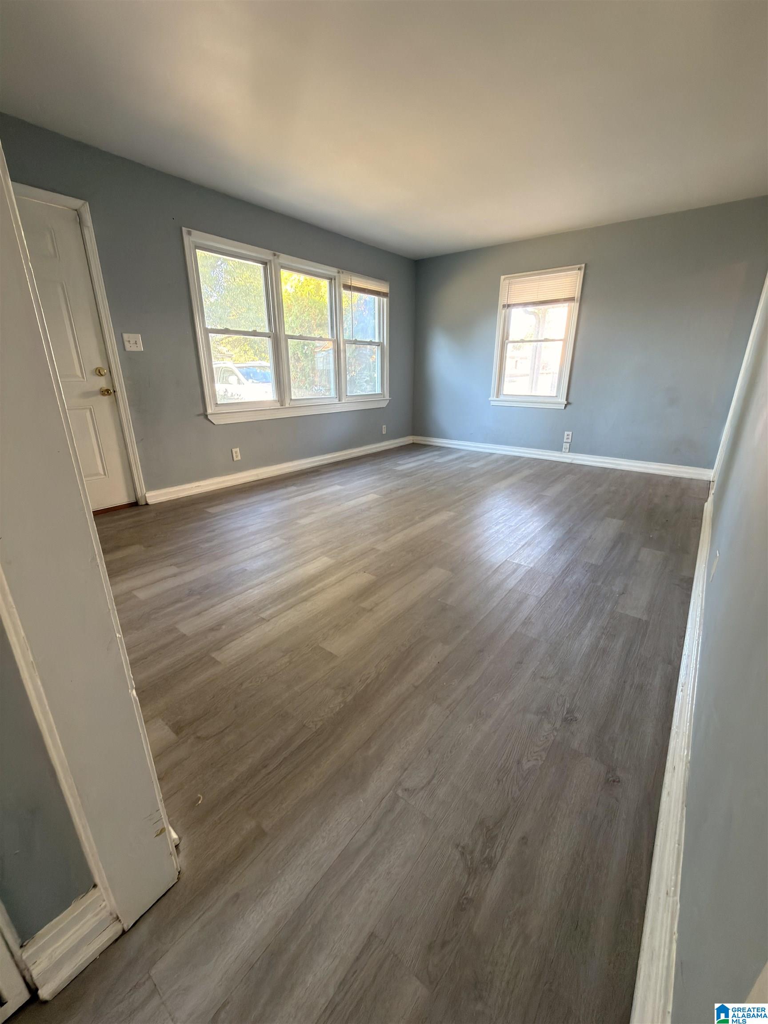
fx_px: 414
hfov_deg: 85.7
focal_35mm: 14
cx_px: 384
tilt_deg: -19.2
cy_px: 512
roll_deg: -0.3
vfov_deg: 102.1
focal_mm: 2.22
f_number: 2.2
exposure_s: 1/30
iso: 160
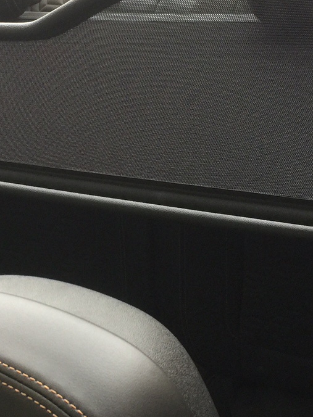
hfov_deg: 20.9
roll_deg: +18.0
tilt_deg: -33.5
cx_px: 94
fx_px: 844
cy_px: 187
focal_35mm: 70
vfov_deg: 27.8
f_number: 2.2
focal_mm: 4.15
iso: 80
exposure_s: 1/33
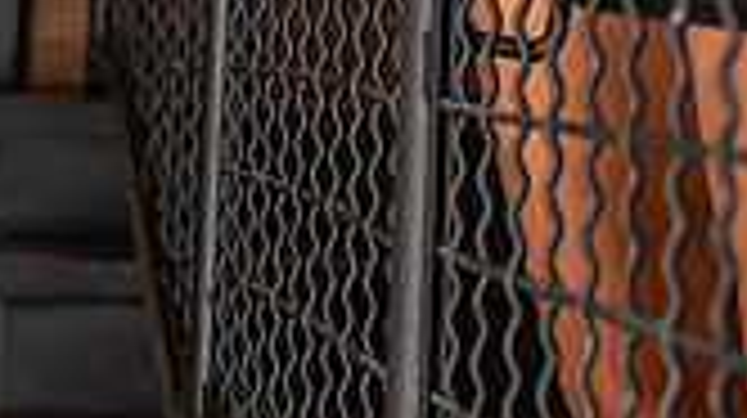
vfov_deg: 5.9
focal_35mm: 199
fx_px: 3938
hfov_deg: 10.8
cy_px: -539
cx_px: 621
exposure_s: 1/100
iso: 100
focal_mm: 70
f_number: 3.5
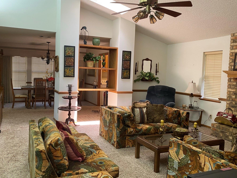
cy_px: 84
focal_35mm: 30
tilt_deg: -3.9
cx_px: 103
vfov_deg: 46.8
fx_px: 205
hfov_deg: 59.7
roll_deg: -2.6
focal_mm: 4.25
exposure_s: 1/60
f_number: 1.8
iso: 160
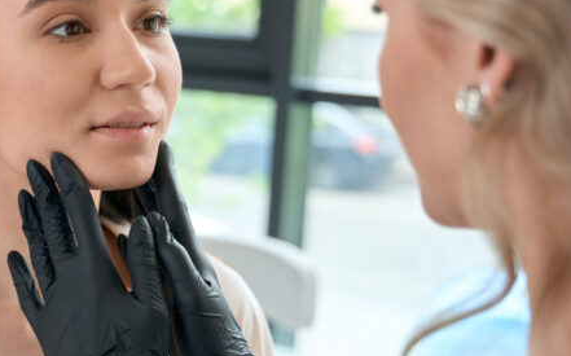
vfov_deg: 14.4
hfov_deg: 21.8
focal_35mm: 91
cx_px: -35
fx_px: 1411
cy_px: 243
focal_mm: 38.3
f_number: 2.8
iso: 400
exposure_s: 1/200
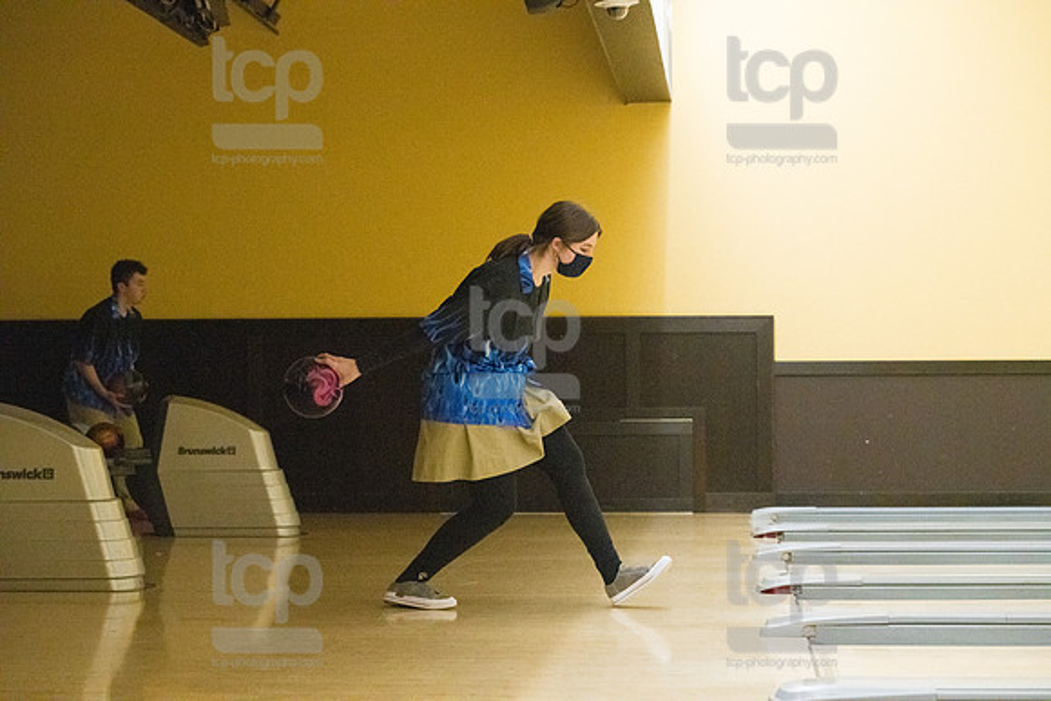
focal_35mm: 82
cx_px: 526
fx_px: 2394
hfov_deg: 24.8
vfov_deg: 16.7
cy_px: 350
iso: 10000
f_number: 4.5
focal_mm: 82
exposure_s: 1/1000
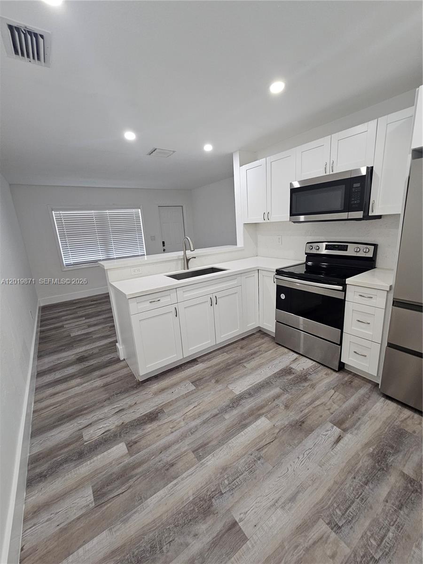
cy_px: 282
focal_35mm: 13
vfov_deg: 106.2
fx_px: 212
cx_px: 212
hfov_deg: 89.9
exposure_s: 1/60
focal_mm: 2.2
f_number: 2.2
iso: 160
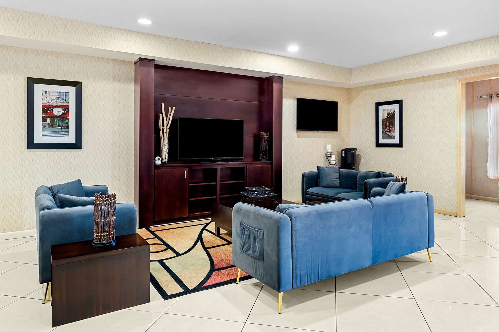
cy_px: 166
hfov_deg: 84.0
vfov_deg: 61.9
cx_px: 250
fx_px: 277
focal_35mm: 20
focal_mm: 20
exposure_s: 3.2
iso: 400
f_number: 9
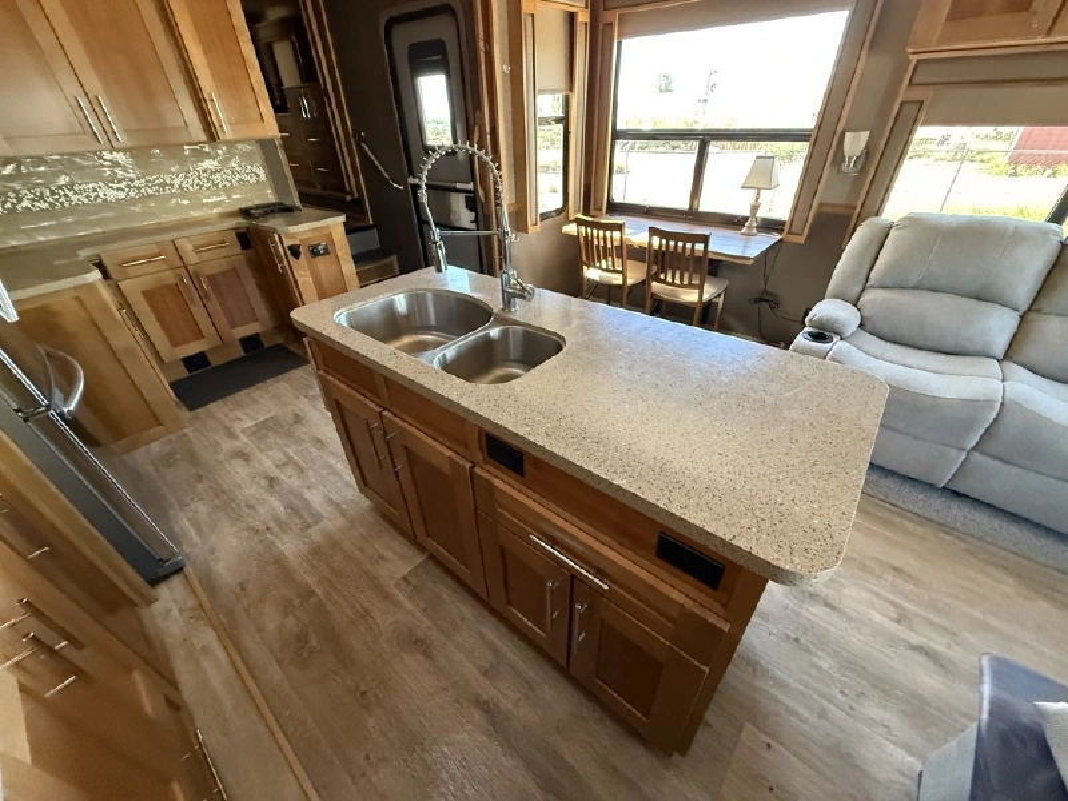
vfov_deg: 85.7
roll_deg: +2.1
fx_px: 432
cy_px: 400
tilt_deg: -33.3
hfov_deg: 102.1
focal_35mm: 14
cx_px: 534
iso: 800
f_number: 2.2
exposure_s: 1/60
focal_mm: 2.22
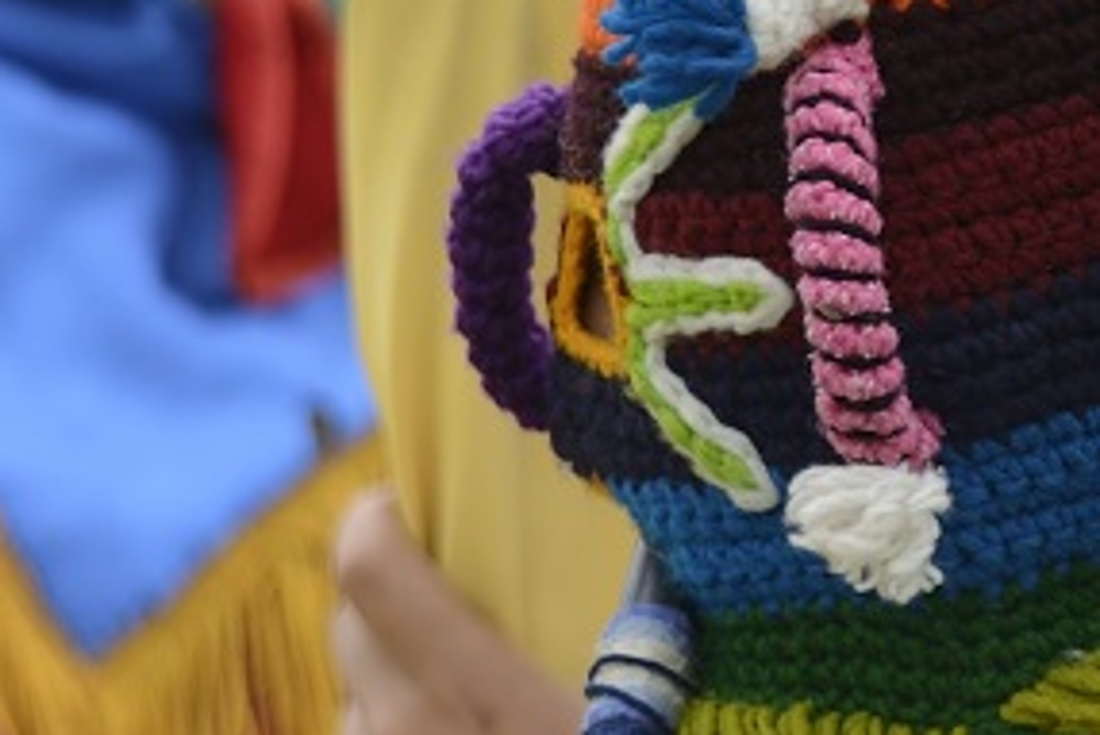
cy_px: 852
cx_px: -1700
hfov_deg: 2.0
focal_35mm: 1049
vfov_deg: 1.3
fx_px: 32068
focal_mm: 200
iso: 125
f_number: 4
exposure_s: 1/640
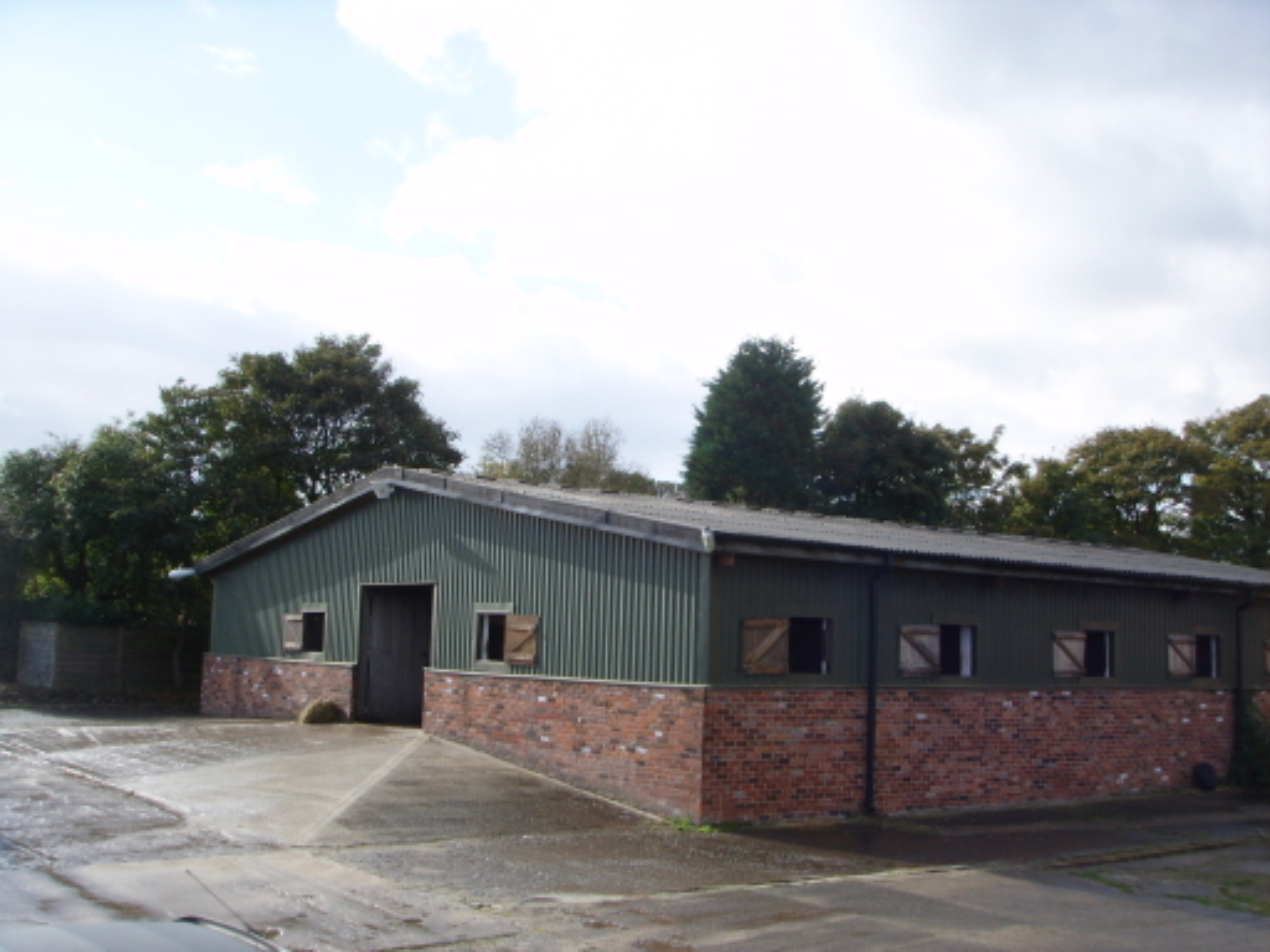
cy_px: 476
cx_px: 635
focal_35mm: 39
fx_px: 1431
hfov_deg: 47.9
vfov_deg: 36.8
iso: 50
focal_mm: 6.6
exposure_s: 1/125
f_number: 6.3
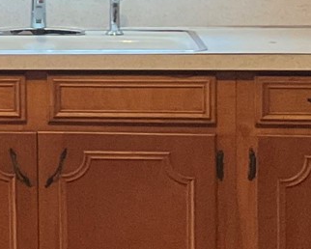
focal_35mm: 180
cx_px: -379
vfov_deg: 8.6
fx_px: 1658
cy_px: 9
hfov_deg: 9.7
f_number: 1.8
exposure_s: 1/40
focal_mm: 3
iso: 320
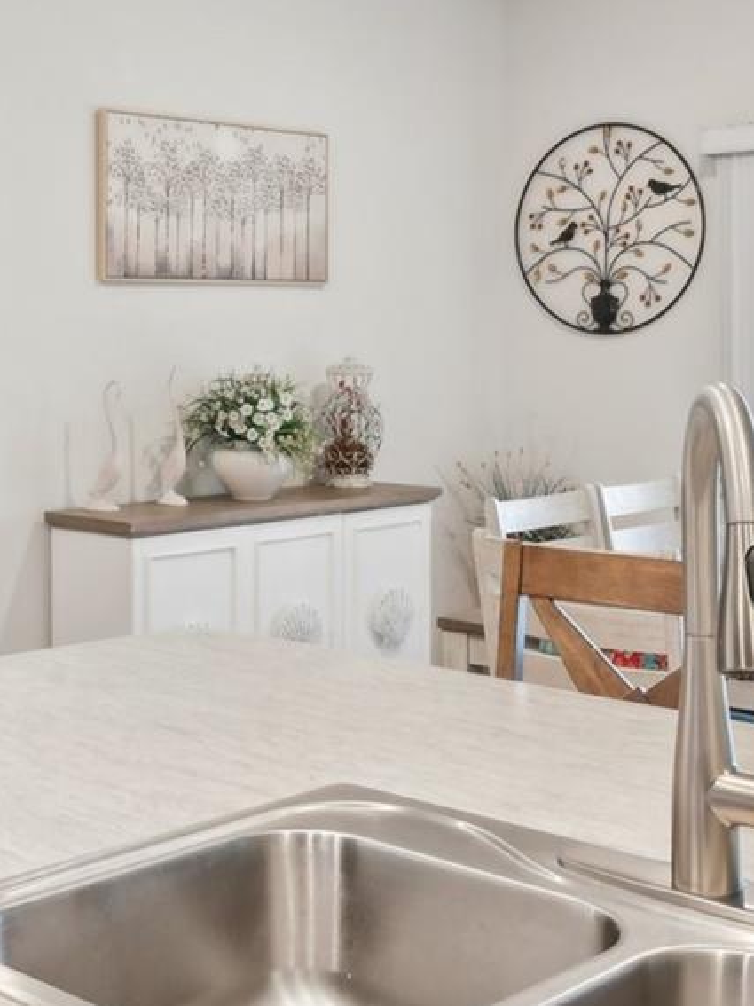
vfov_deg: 33.6
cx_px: 154
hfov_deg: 25.2
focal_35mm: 57
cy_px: 374
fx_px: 1656
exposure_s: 1/8
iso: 400
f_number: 8
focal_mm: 21
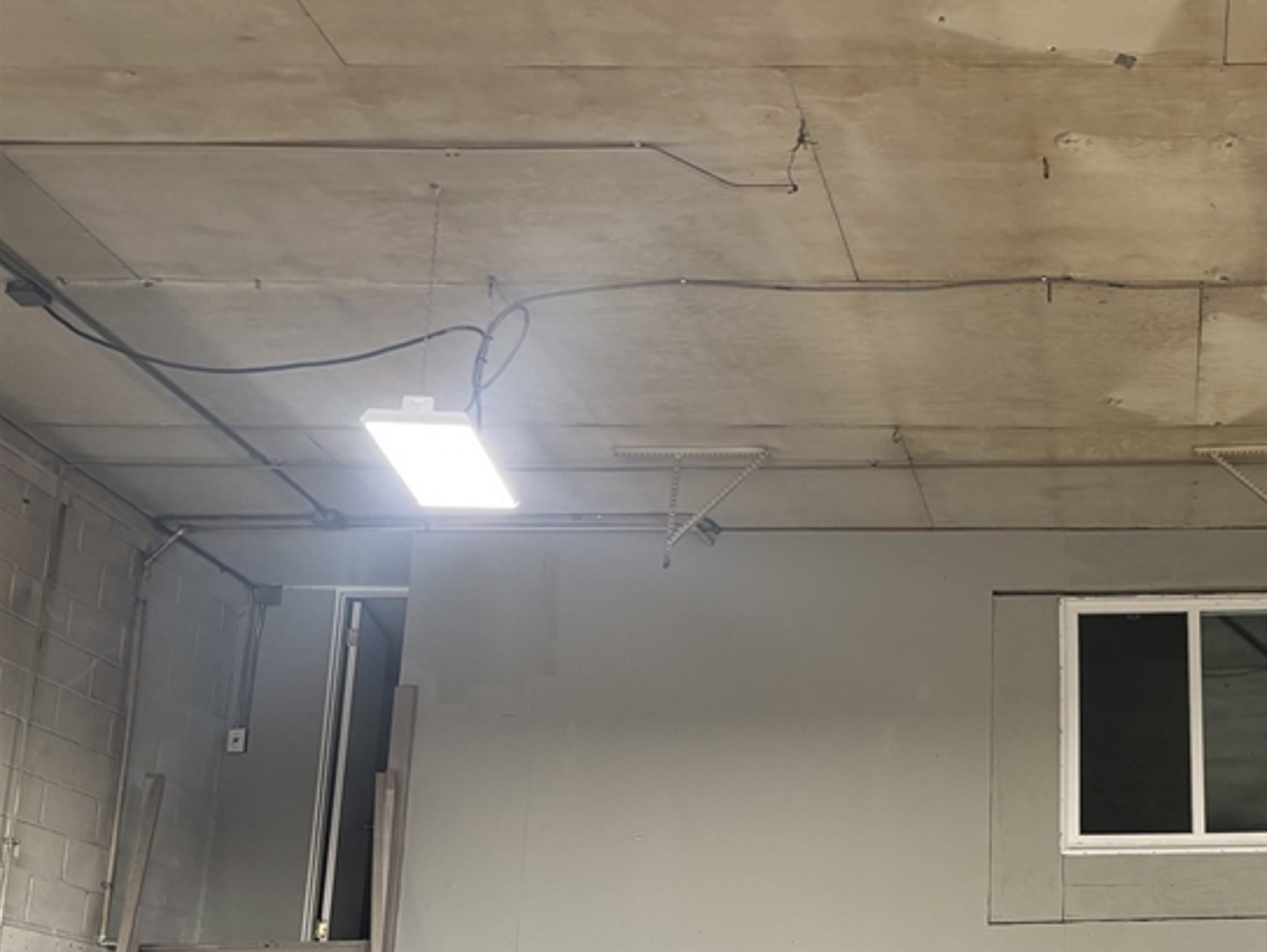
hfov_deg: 36.0
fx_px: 1795
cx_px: 1192
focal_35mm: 49
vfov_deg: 29.1
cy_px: 747
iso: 80
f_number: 1.6
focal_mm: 5.96
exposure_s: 1/60
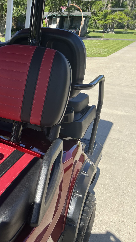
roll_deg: -0.8
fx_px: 244
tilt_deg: -21.8
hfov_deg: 27.6
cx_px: -25
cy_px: 121
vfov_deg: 52.8
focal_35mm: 38
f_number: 1.5
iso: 50
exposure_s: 1/1344
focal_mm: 5.7
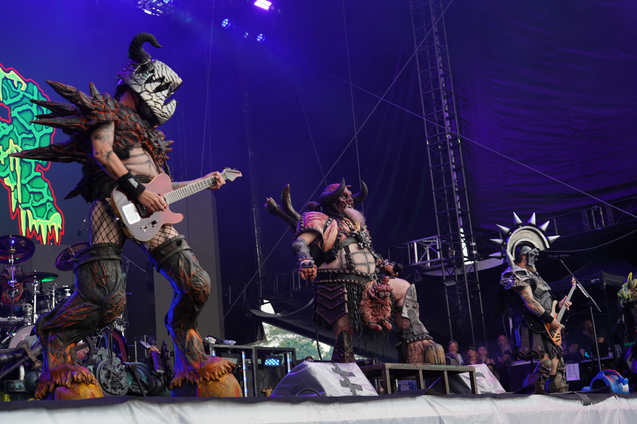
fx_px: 885
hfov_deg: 39.6
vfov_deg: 27.0
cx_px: 318
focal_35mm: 50
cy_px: 212
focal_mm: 50
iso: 100
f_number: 4.5
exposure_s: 1/60
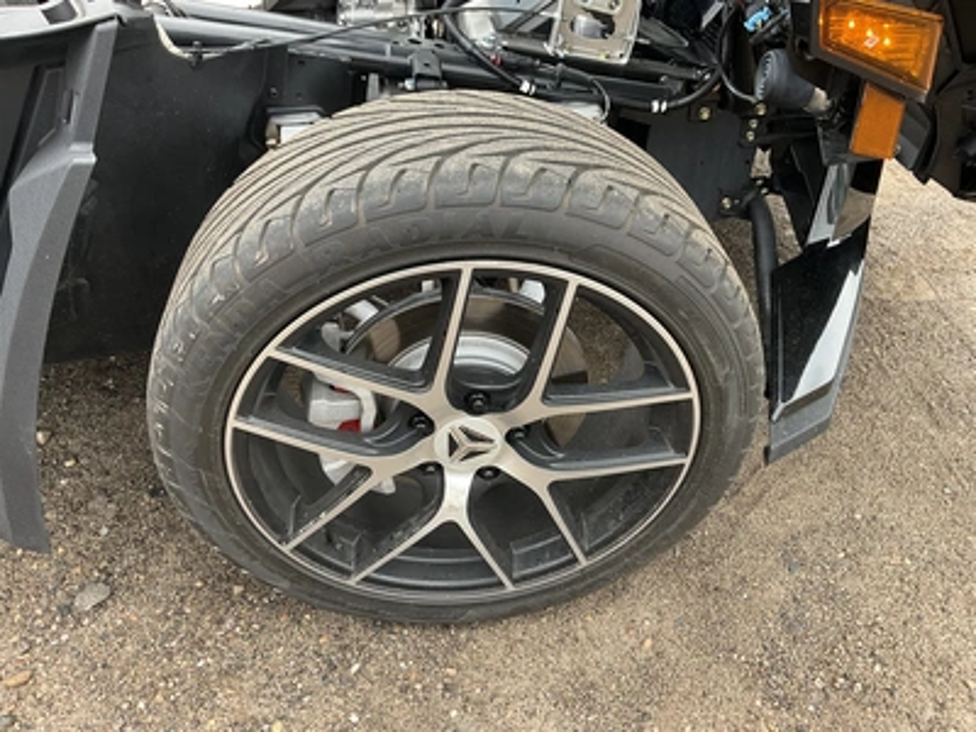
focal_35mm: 29
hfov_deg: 61.7
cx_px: 488
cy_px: 366
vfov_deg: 48.2
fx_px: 818
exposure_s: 1/122
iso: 40
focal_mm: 3
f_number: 1.8
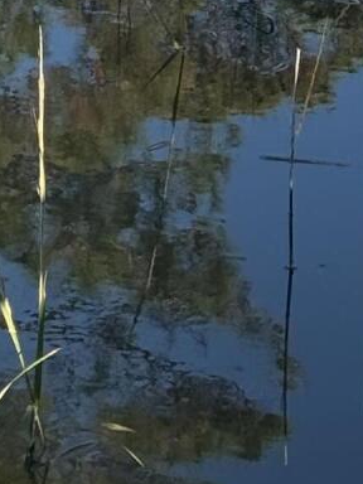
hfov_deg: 5.9
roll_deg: -1.3
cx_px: -28
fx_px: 3495
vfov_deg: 7.4
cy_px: -723
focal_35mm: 250
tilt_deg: -8.1
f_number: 1.78
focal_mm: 6.76
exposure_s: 1/2045
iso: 64
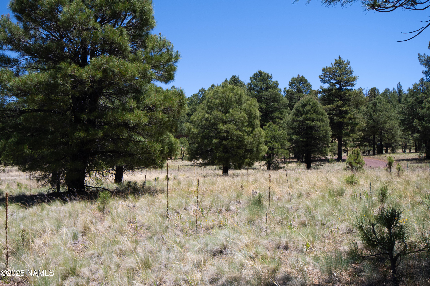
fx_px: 573
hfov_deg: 41.1
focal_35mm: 48
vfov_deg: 28.1
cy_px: 143
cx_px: 215
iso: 200
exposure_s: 1/250
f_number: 6.3
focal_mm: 24
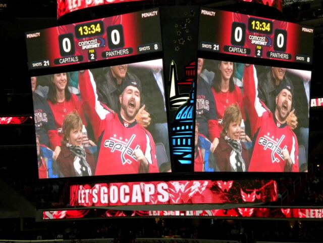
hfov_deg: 20.4
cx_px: 162
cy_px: 122
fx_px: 896
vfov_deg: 15.4
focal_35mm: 96
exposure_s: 1/78.1
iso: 400
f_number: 5.7
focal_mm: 17.3
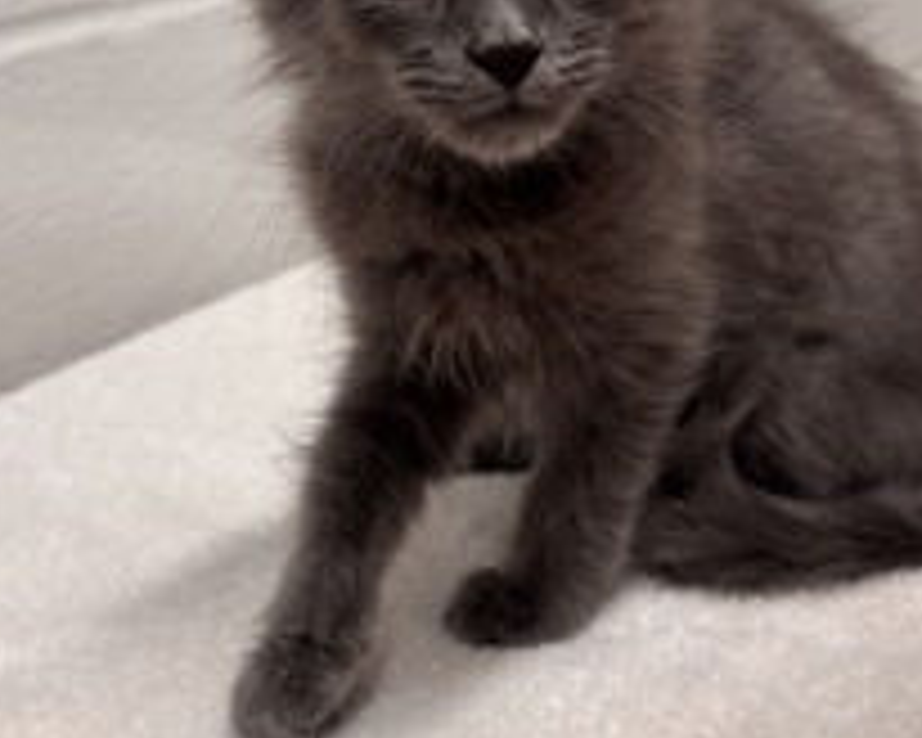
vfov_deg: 29.1
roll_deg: +2.9
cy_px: 360
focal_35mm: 52
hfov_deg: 36.0
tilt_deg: -21.3
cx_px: 457
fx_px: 1419
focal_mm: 5.96
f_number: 1.6
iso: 80
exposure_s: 1/100
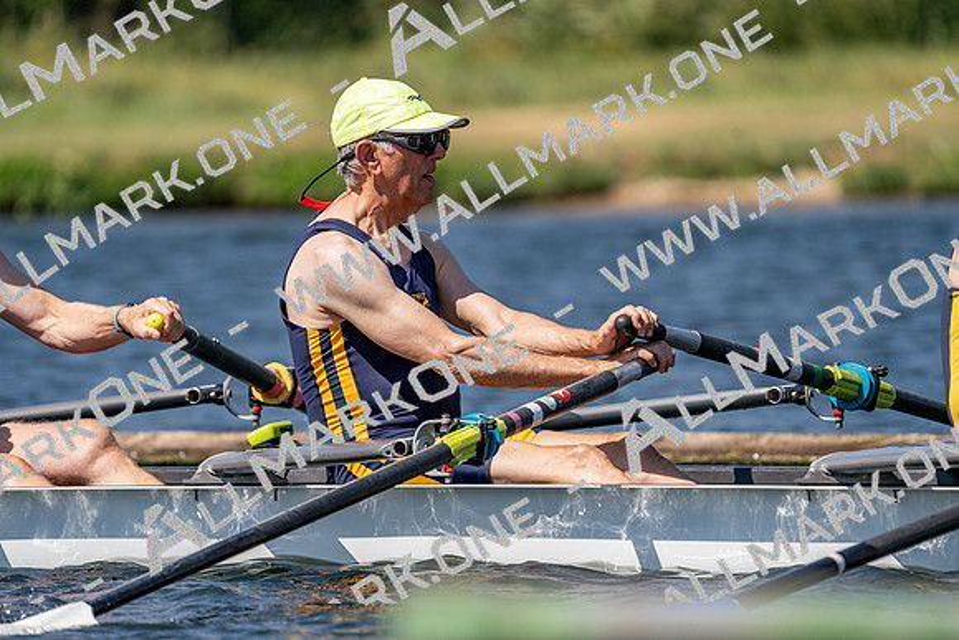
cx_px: 480
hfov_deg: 4.9
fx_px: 11244
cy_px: 320
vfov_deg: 3.3
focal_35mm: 422
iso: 250
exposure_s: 1/2000
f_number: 6.3
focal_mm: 422
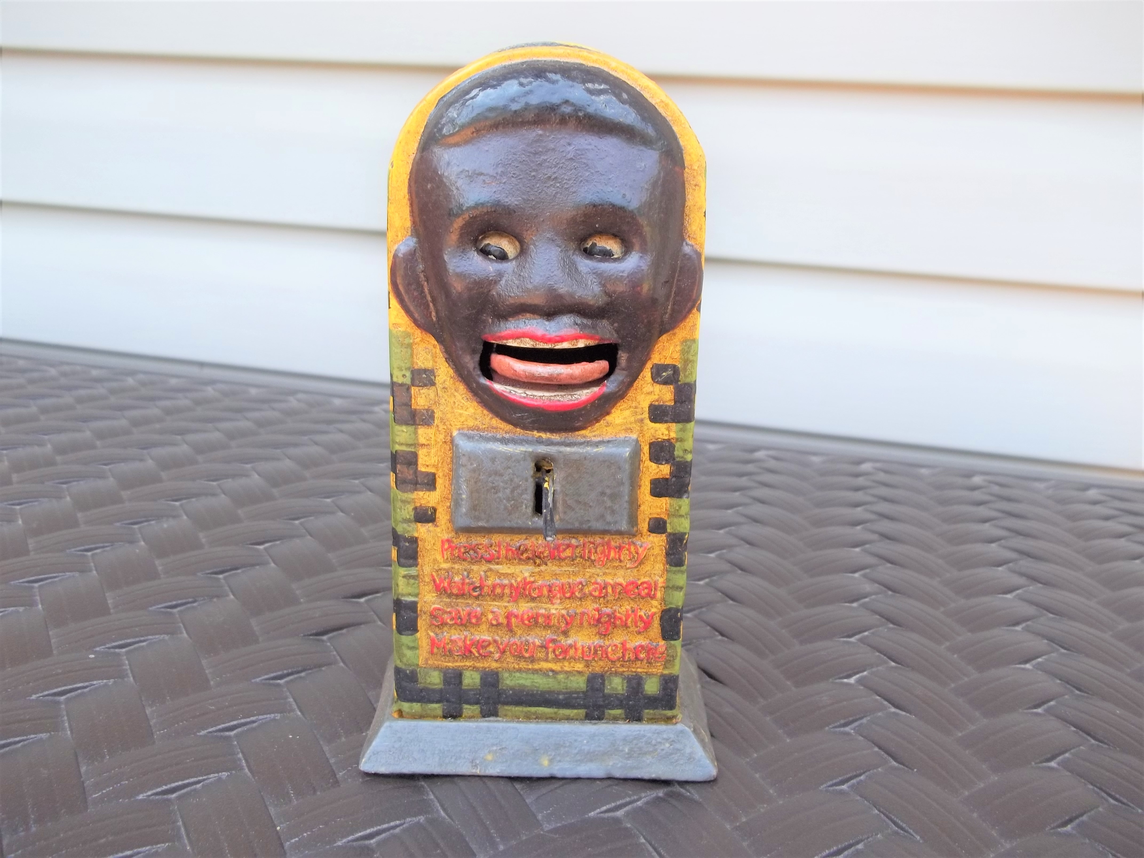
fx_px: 1058
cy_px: 429
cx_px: 572
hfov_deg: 56.8
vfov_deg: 44.2
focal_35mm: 32
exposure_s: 1/100
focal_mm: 5.7
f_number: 2.9
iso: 64
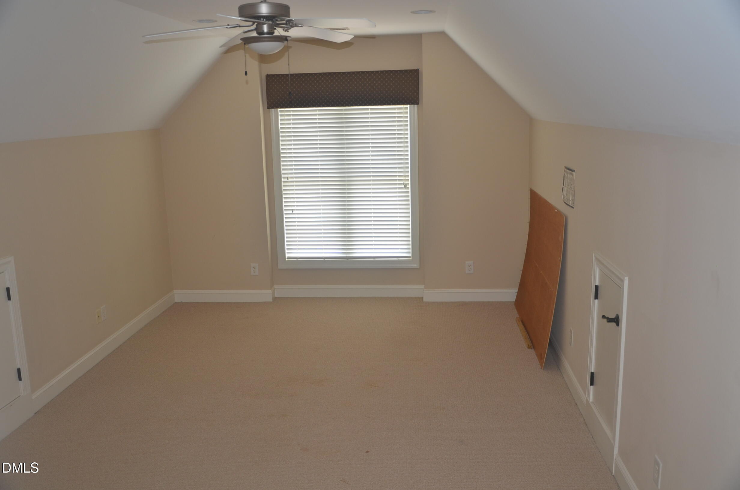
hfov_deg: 57.3
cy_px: 245
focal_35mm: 33
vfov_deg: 39.8
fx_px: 677
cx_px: 370
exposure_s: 1/60
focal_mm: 22
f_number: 3.8
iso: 320
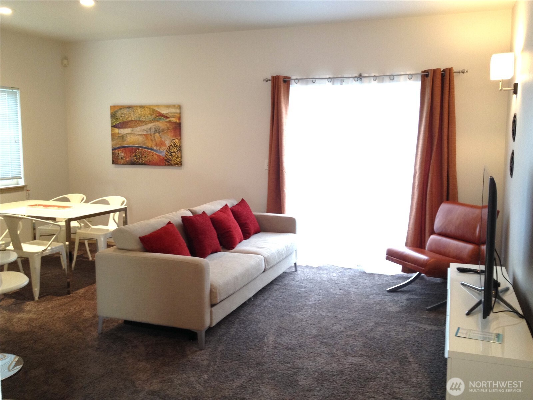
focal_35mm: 35
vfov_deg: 40.7
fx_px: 539
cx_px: 266
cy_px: 200
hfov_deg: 52.6
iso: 100
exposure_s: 1/20
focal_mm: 4.28
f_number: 2.4
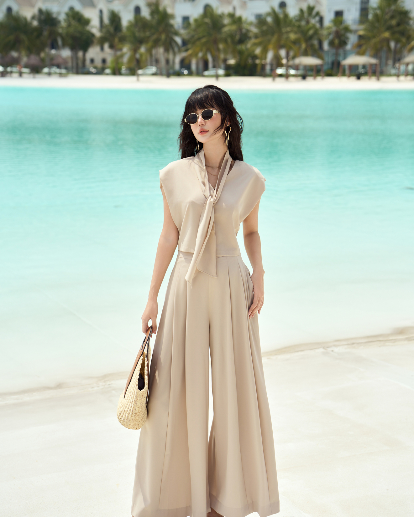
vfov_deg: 31.0
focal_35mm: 61
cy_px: 269
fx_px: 935
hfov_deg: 25.0
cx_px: 207
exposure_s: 1/2000
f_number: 3.2
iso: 100
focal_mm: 54
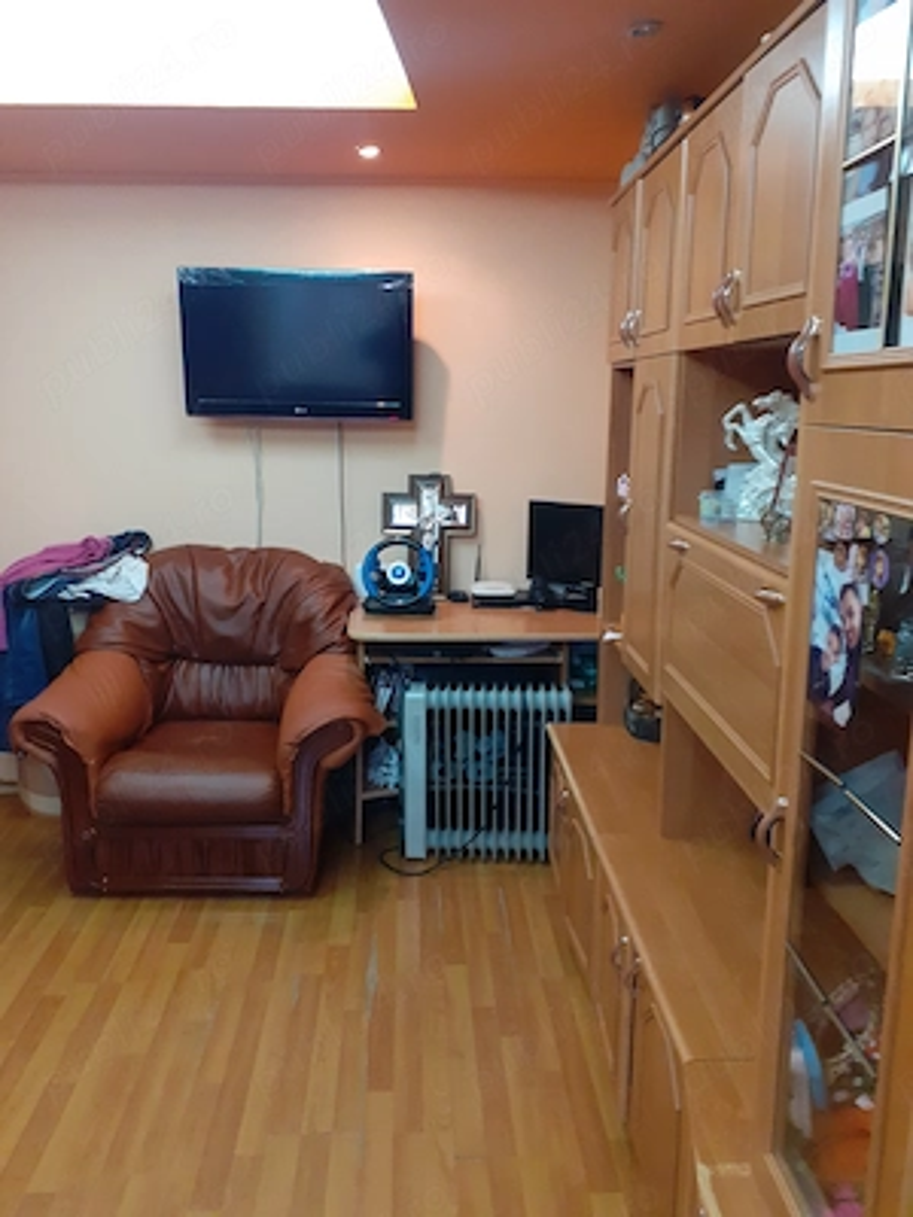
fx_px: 950
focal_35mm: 27
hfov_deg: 51.4
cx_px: 456
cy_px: 608
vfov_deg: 65.3
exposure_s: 1/25
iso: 250
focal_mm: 3.6
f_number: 1.9
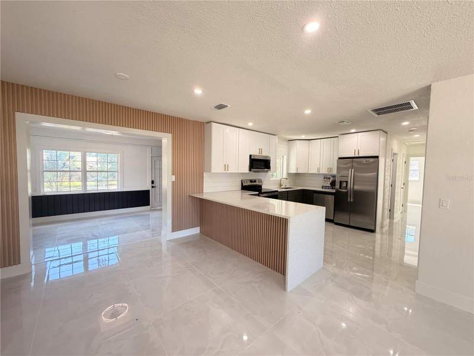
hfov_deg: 102.1
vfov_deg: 85.7
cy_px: 178
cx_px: 237
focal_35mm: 14
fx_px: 192
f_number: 2.2
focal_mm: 2.22
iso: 250
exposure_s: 1/121
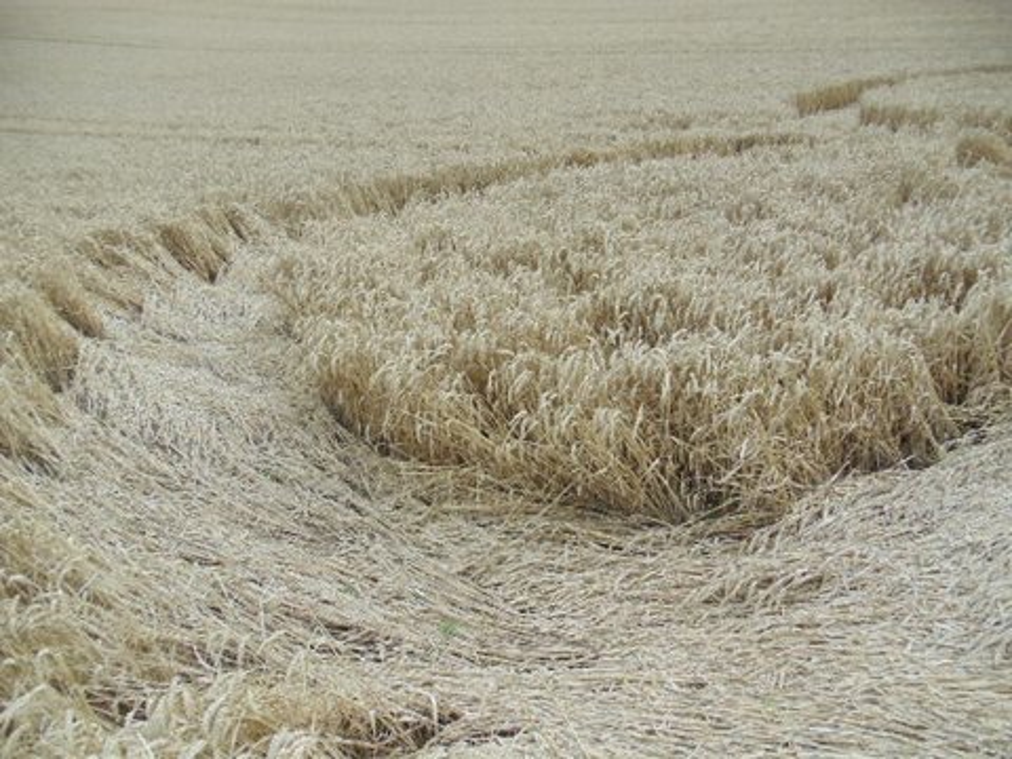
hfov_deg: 42.9
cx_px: 506
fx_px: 1286
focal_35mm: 44
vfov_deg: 32.9
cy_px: 380
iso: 80
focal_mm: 6
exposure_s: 1/400
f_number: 3.5
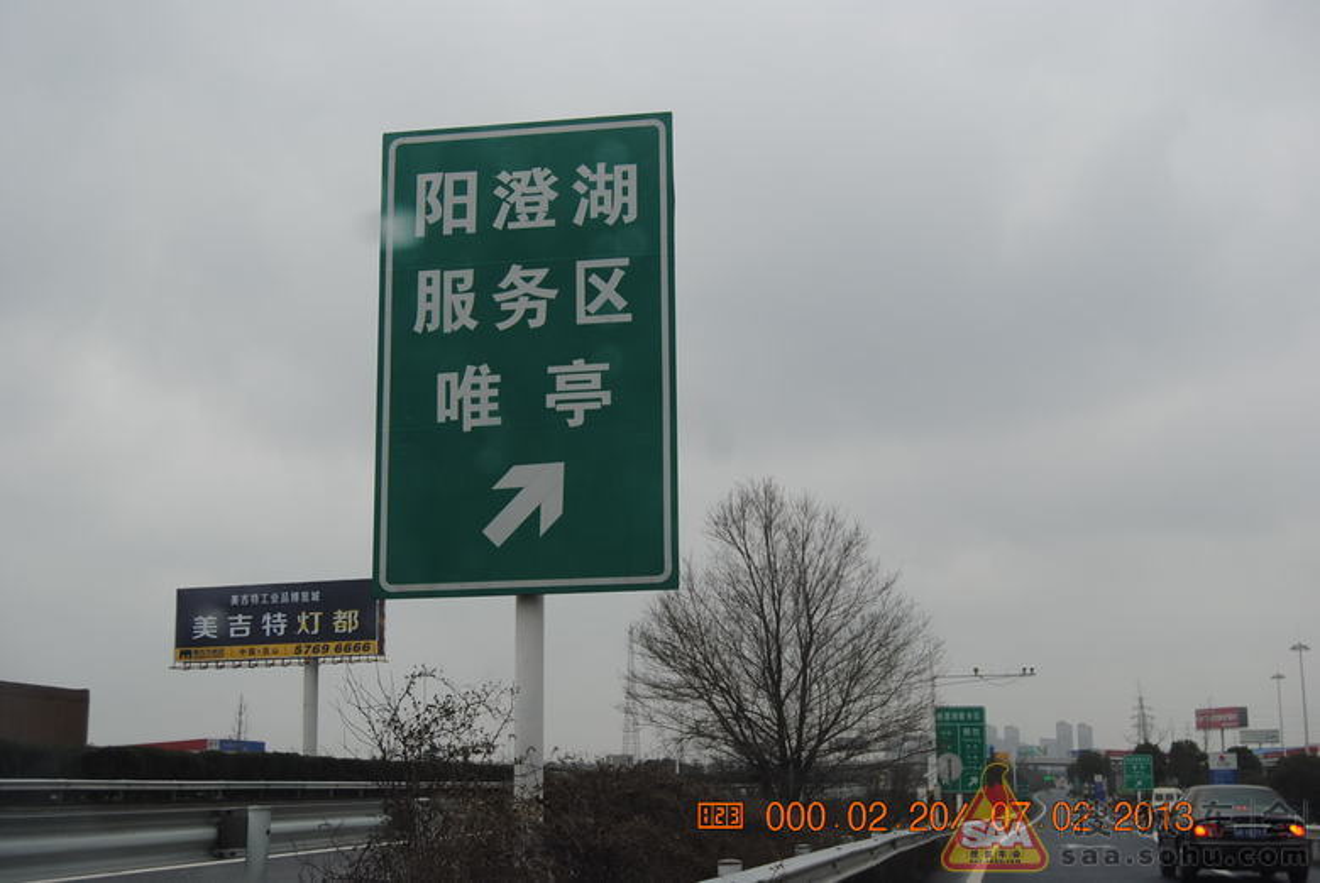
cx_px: 660
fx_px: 1707
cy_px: 442
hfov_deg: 42.3
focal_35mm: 46
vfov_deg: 29.0
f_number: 5.6
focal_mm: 31
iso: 100
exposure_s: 1/125
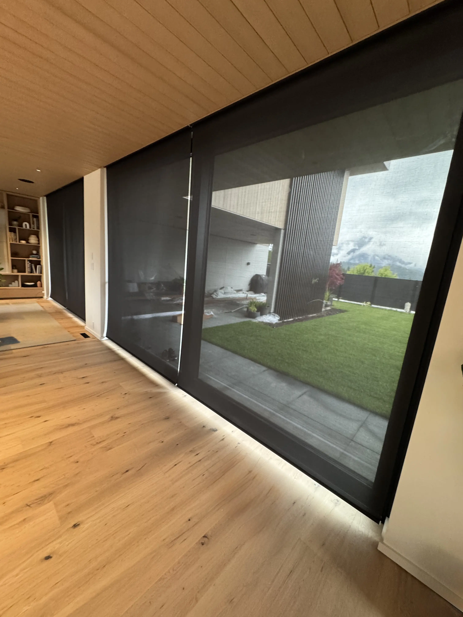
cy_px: 308
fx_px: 250
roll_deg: -5.1
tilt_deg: -7.6
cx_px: 232
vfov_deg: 102.1
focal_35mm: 14
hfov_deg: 85.7
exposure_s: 1/60
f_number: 2.2
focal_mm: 2.22
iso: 400
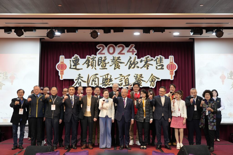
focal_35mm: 41
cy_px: 78
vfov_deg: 32.6
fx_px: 265
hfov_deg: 47.4
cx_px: 116
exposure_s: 1/50
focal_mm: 41
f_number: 4
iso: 400
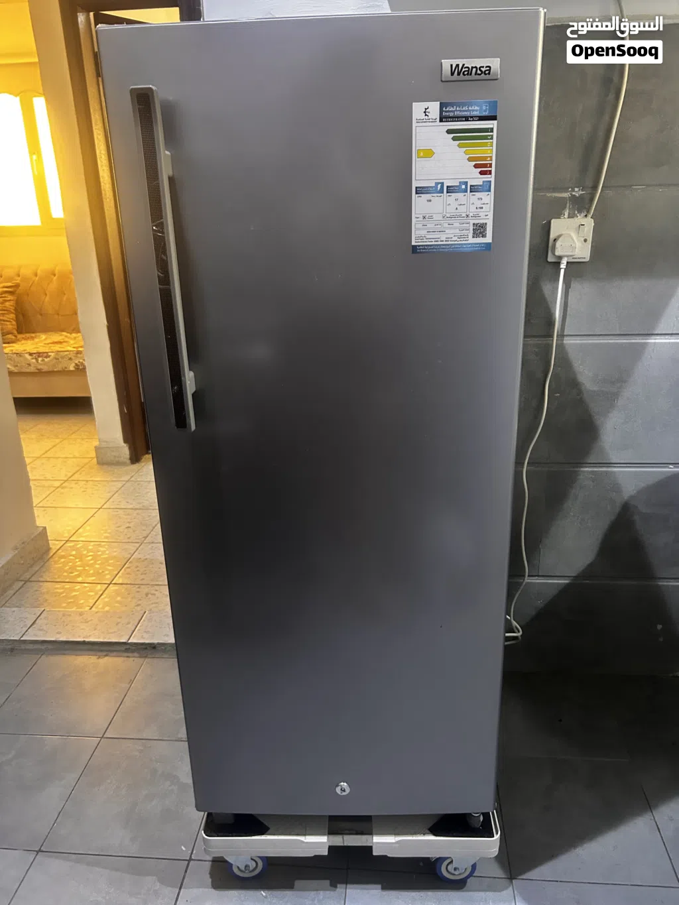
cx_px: 340
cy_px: 452
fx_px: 680
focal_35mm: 26
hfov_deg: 53.1
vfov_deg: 67.3
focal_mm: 5.7
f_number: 1.5
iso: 500
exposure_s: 1/47
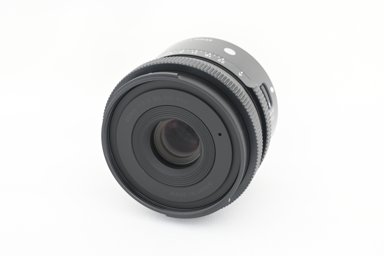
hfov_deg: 31.2
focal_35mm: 64
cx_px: 192
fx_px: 688
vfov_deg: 21.1
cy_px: 128
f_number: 6
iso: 1000
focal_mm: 43
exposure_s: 1/15
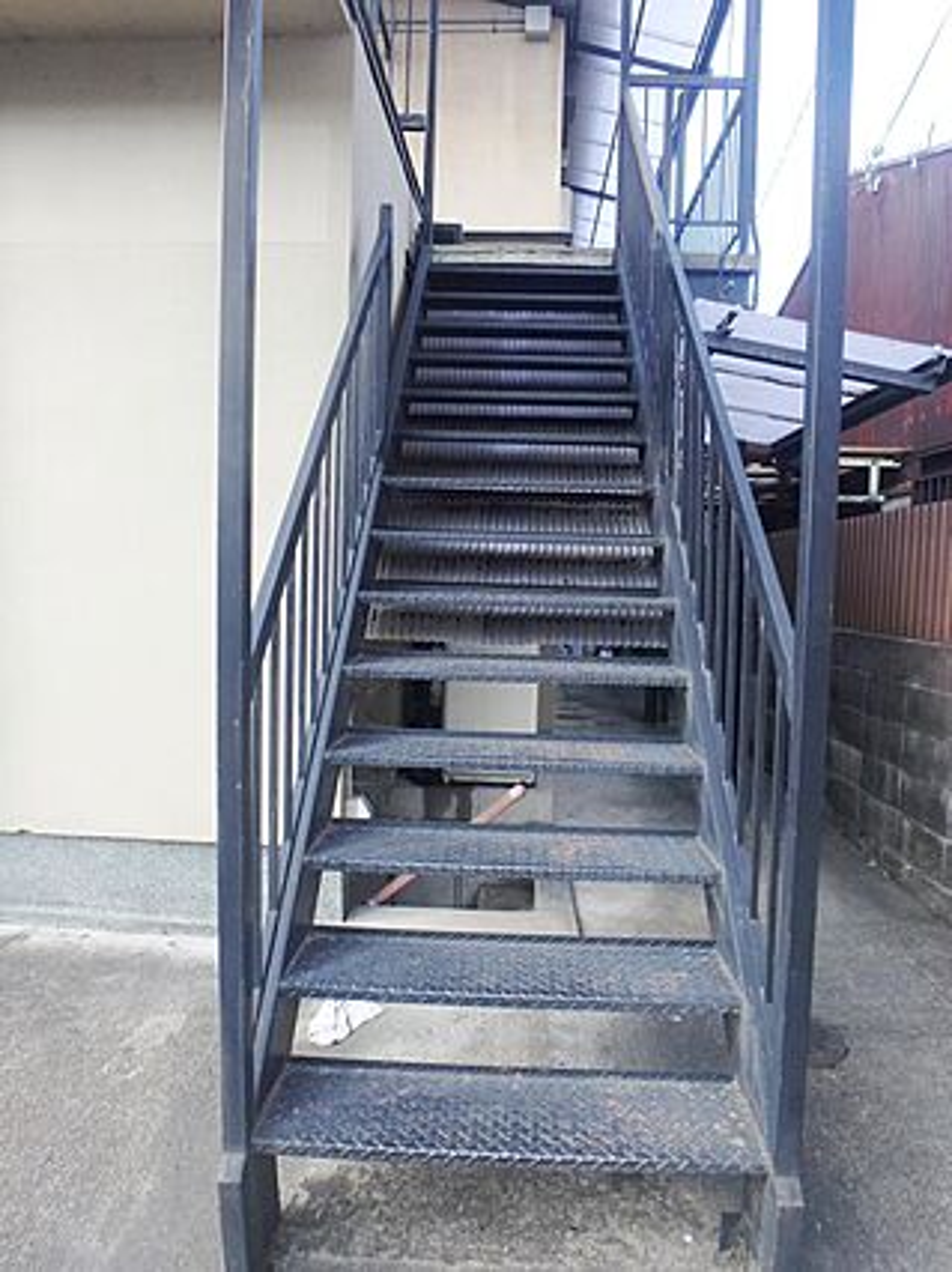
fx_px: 771
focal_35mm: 21
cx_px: 476
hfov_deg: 63.4
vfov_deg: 79.0
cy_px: 636
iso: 125
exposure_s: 1/125
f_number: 3.5
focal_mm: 3.7
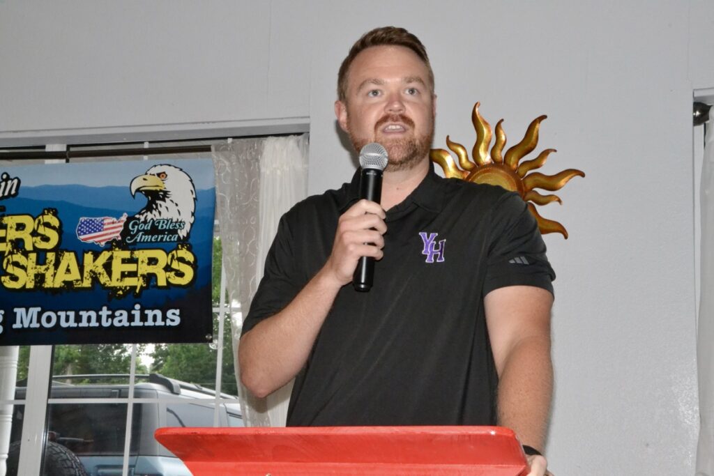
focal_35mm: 57
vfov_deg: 23.8
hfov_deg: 35.0
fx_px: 1131
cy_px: 238
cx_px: 357
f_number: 22
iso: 3200
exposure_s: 1/60
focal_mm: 38
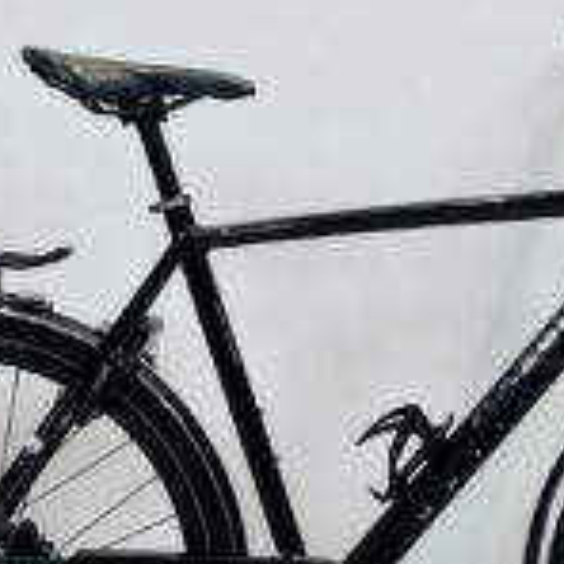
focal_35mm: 70
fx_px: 1290
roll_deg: -0.8
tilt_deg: -4.4
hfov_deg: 24.3
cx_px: 434
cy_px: 324
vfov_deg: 24.6
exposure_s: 1/100
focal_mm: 4.25
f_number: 1.8
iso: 50
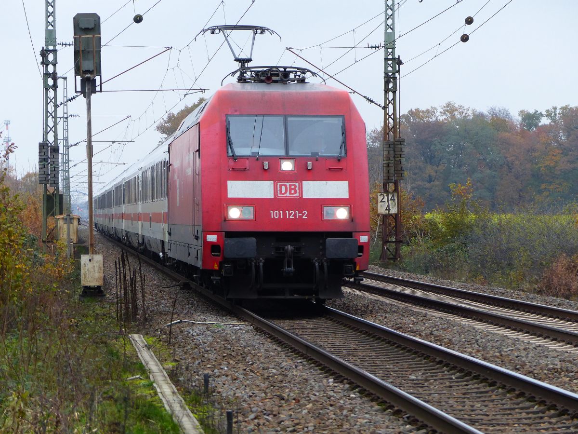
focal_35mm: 167
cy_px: 217
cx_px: 289
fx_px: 2788
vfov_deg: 8.9
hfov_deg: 11.8
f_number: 3.2
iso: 200
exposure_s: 1/250
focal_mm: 30.1
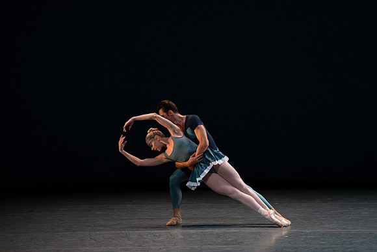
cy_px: 126
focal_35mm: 352
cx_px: 188
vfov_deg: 3.9
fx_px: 3687
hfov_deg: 5.9
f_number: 8
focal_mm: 352
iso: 5000
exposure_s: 1/400
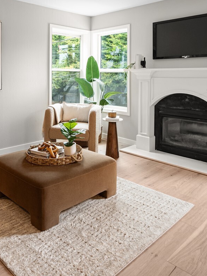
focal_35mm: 32
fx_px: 255
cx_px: 97
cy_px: 84
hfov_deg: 44.1
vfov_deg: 55.1
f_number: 9
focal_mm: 15.5
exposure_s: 1/3
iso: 320
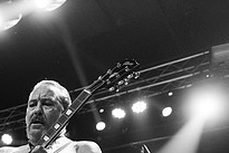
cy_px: 215
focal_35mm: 68
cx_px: -27
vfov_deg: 18.3
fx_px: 433
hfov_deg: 27.0
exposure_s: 1/125
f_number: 3.2
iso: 2500
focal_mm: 24
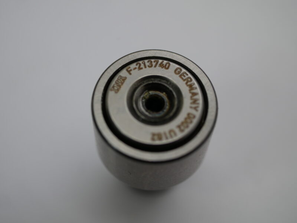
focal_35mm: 60
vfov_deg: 24.4
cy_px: 112
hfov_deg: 32.2
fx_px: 515
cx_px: 148
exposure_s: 1/200
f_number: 3.5
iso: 200
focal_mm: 30
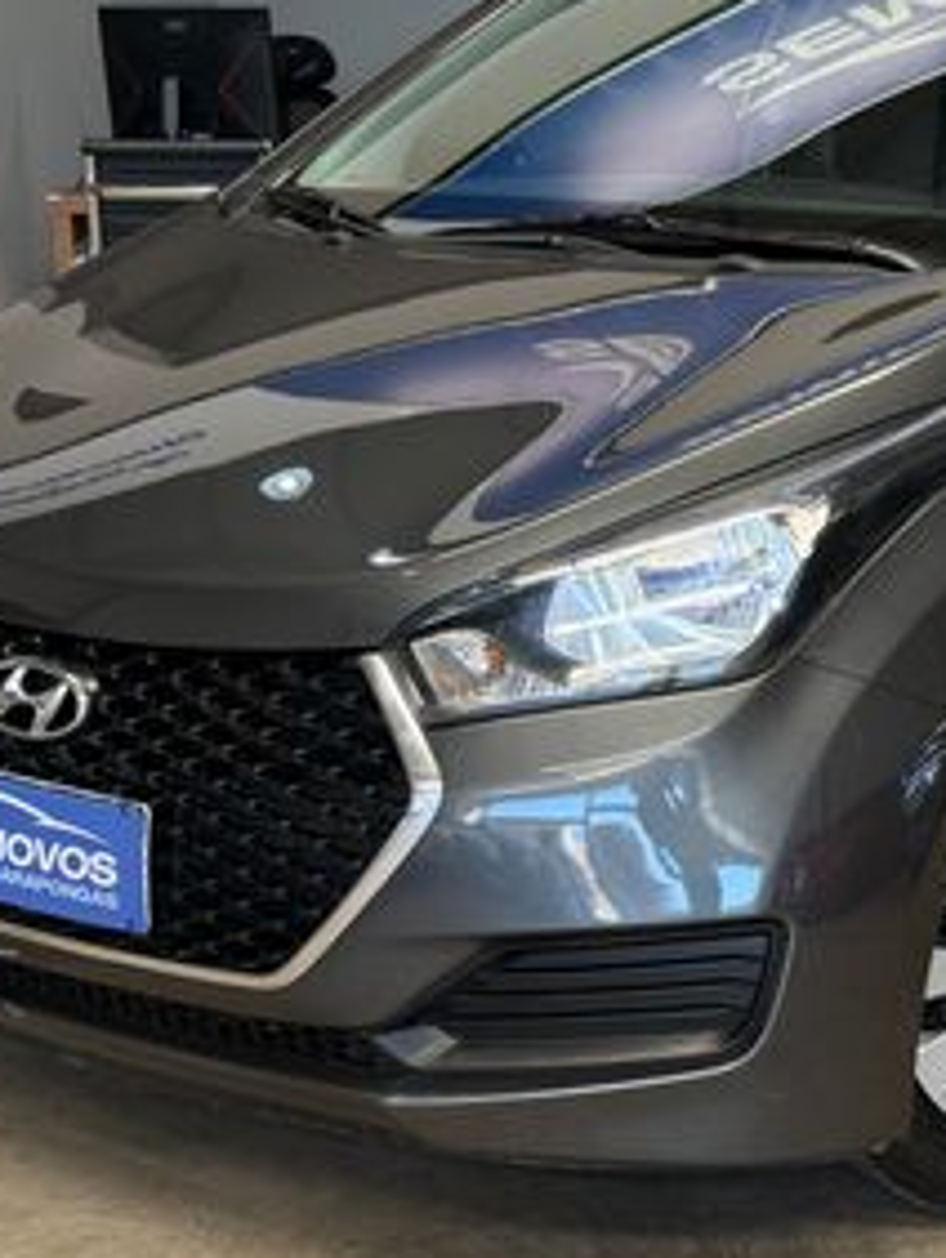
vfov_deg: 24.4
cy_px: 633
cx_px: 625
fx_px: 2911
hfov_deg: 18.4
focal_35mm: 80
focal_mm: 6.76
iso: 100
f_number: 1.78
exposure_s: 1/174
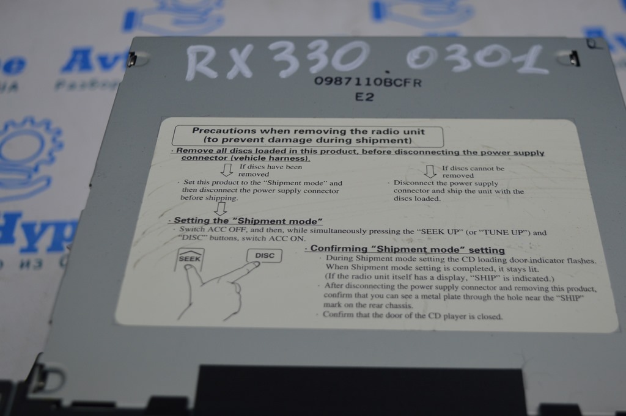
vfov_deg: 26.4
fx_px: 886
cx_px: 313
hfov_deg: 38.9
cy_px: 208
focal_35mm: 51
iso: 400
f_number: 5
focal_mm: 34
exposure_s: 1/100
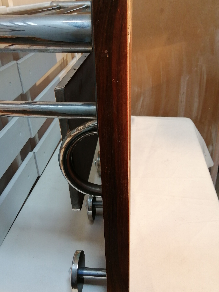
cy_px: 138
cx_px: 94
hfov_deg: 42.8
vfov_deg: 55.3
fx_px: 278
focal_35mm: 33
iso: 80
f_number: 1.8
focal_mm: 3.46
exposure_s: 1/33.3
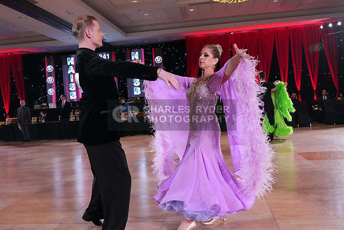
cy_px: 115
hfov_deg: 54.4
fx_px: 335
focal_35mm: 35
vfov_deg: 37.9
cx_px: 172
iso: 8000
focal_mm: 35
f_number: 6.3
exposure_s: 1/400
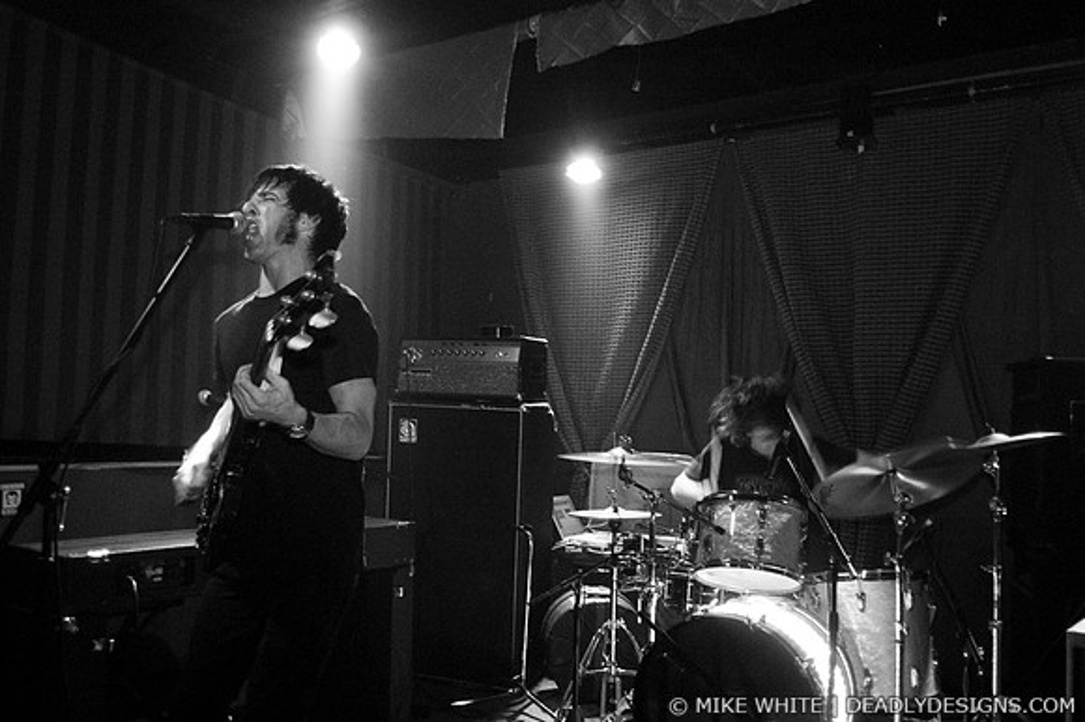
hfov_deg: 62.0
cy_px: 361
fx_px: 904
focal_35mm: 30
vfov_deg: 43.6
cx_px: 542
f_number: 2.8
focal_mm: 20
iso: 800
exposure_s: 1/30
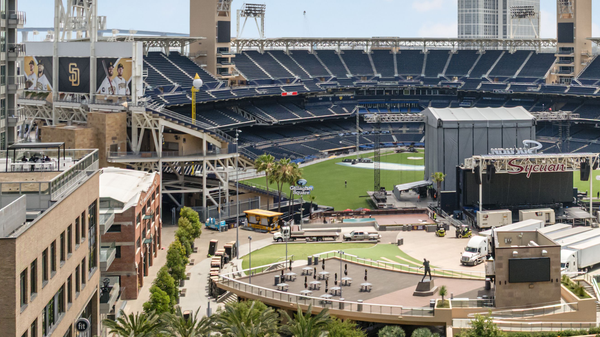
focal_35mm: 52
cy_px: 16
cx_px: 461
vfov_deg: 22.3
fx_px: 827
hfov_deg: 38.7
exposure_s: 1/240
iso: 140
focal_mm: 12.29
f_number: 2.8
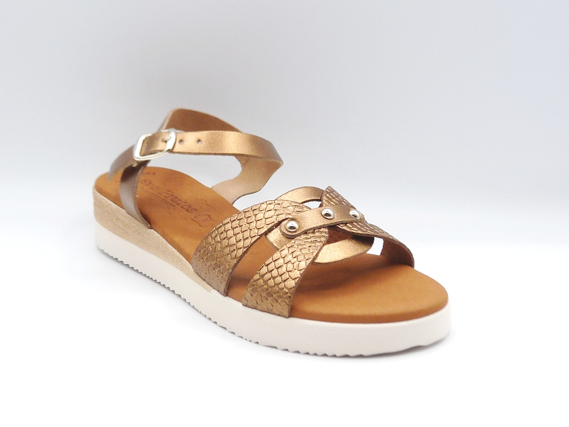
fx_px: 805
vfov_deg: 29.7
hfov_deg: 38.9
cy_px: 214
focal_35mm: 49
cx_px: 284
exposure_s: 1/160
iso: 100
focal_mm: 4.8
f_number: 4
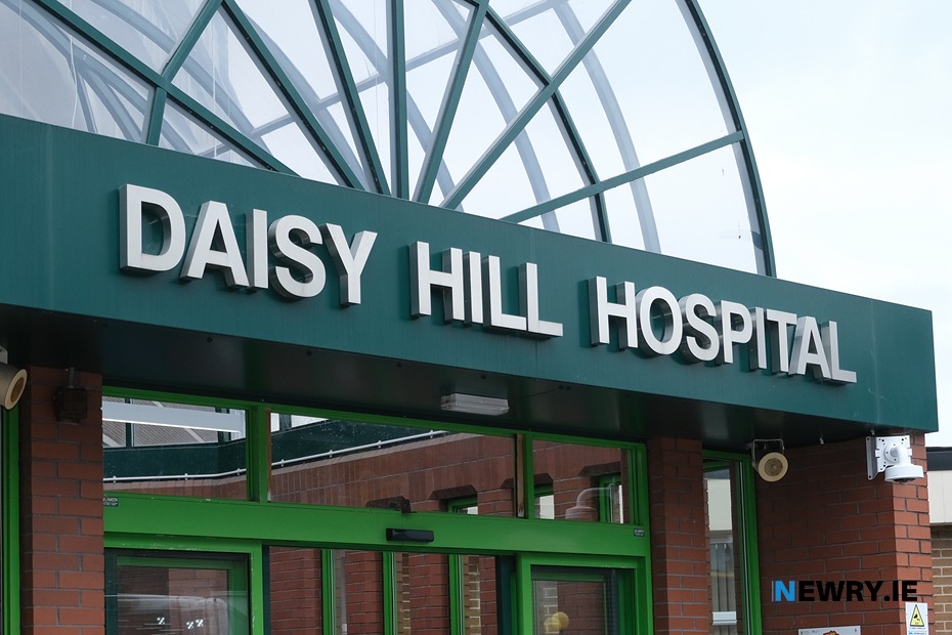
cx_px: 476
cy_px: 318
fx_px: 925
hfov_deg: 54.4
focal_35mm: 35
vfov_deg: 37.9
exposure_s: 1/1700
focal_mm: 23.3
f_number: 3.2
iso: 400
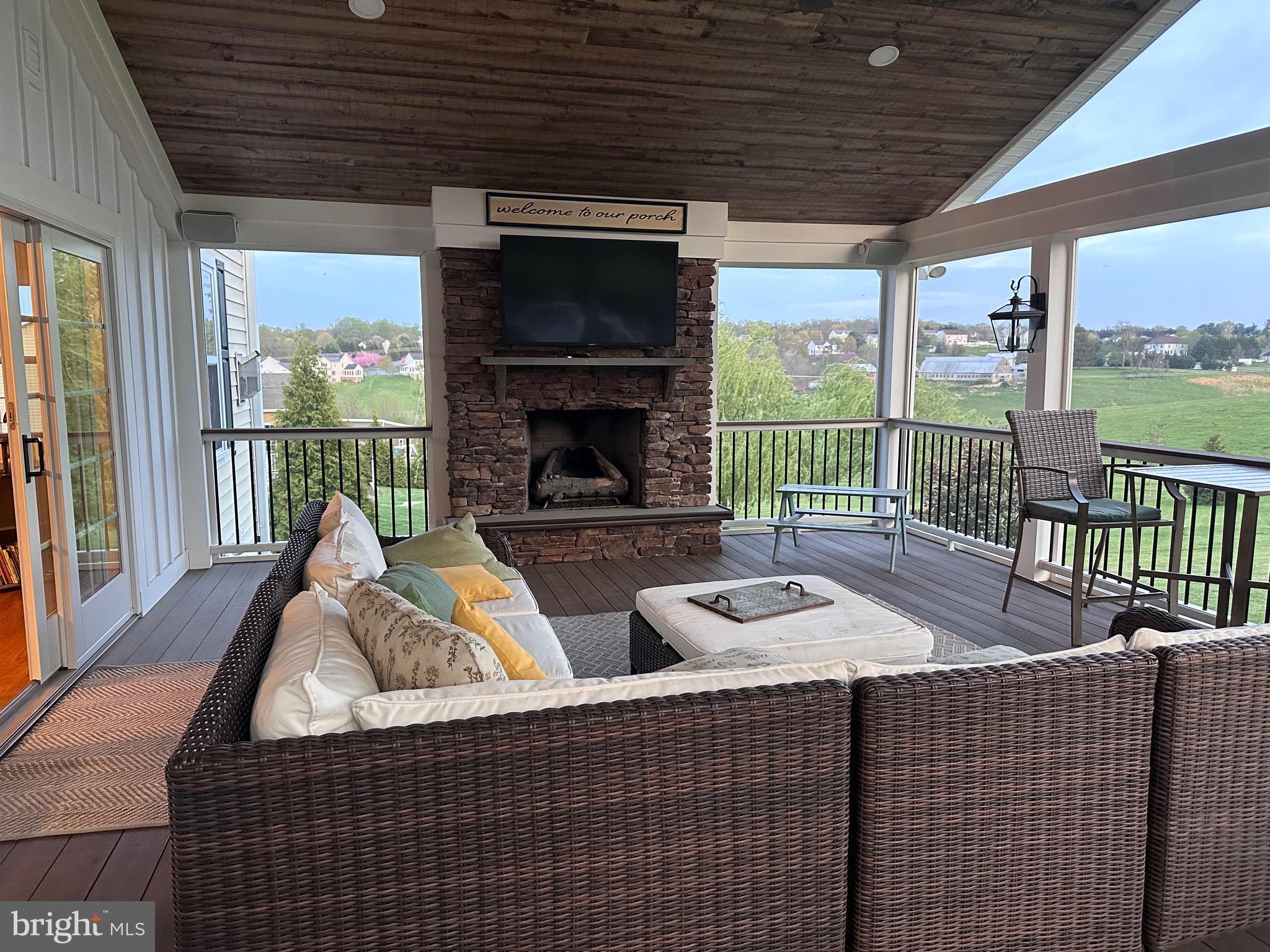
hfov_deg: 71.6
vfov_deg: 56.8
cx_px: 635
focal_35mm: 24
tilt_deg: -7.4
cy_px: 476
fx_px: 881
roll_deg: +0.4
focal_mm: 6.86
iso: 400
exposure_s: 1/60
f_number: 1.78
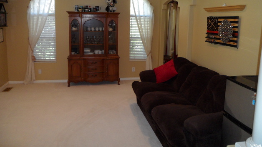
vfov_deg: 38.4
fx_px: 208
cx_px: 130
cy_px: 47
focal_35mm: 30
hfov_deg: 64.3
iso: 200
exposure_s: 1/45
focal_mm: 4.9
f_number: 3.5
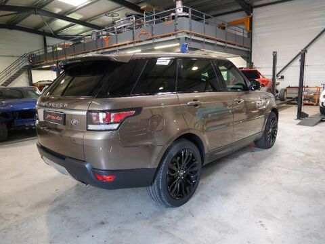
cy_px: 122
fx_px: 225
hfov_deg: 71.6
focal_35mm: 24
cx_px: 162
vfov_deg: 56.8
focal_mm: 12
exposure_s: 1/60
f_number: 3.5
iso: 640
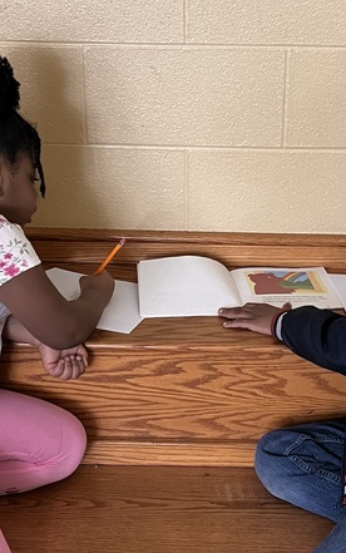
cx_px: 204
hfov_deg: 20.3
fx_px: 965
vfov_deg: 31.9
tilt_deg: -26.4
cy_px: 311
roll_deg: -1.1
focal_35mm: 64
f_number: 1.6
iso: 320
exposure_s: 1/60
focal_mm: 5.1
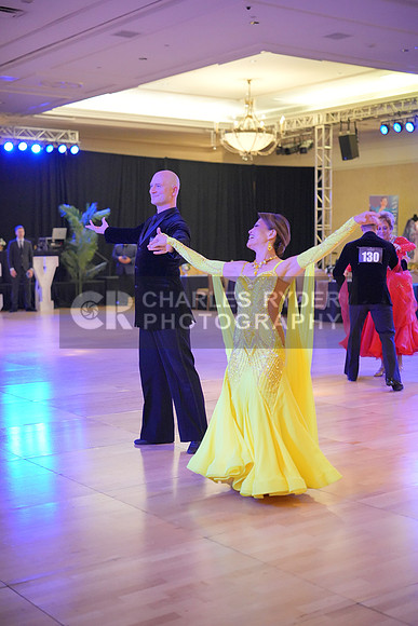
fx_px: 870
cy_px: 313
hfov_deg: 27.0
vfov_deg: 39.6
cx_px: 209
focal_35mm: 50
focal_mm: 50
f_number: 2
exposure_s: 1/500
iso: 5000
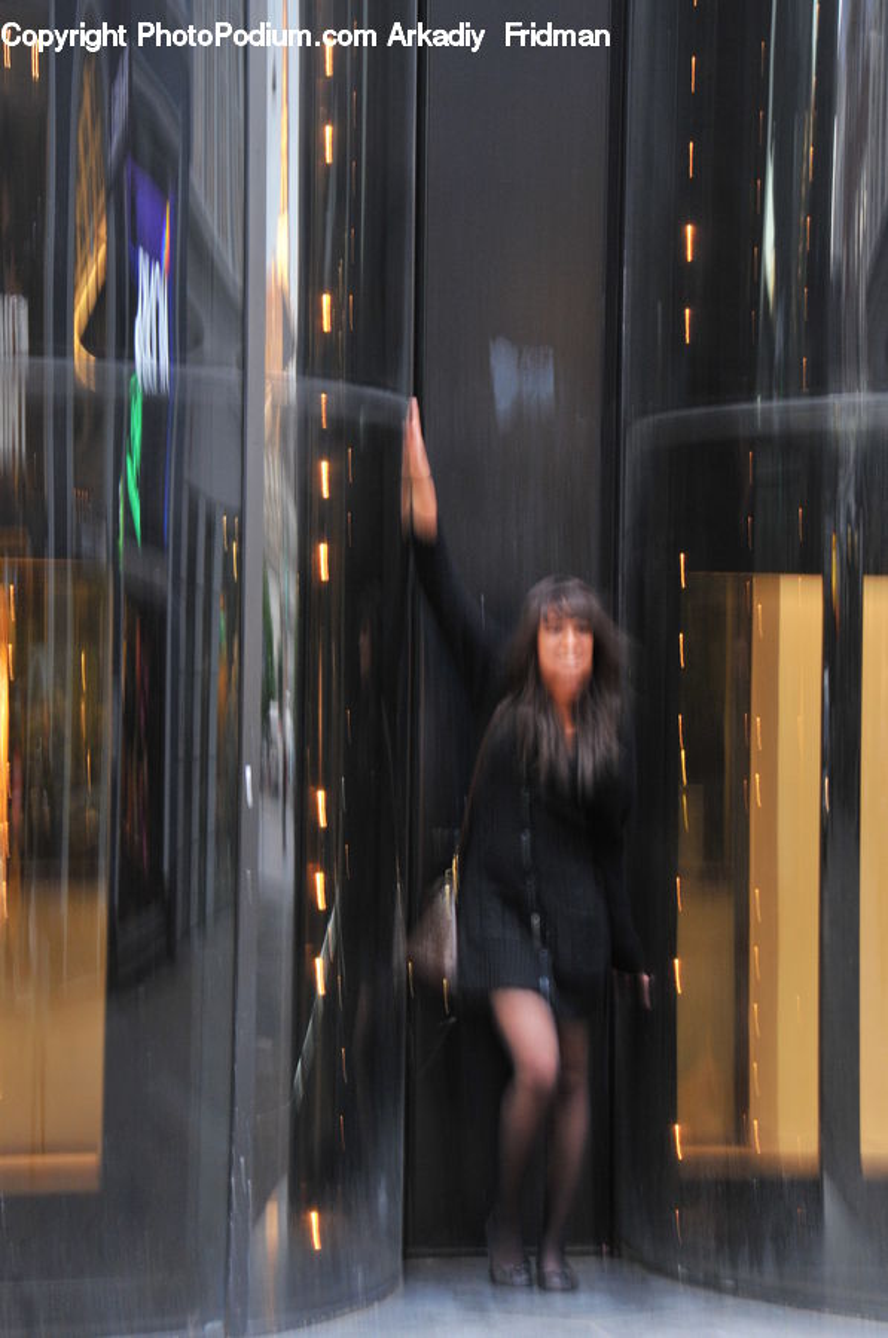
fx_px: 3453
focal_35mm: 93
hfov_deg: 14.7
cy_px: 669
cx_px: 444
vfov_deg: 21.9
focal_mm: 62
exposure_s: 1/6
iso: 500
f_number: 8
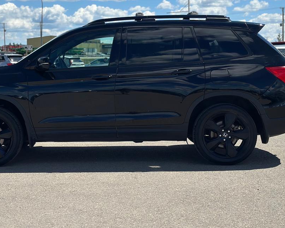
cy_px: 78
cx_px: 113
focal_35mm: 74
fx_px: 624
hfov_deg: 25.7
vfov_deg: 20.6
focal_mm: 6.86
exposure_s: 1/8197
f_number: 1.78
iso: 100
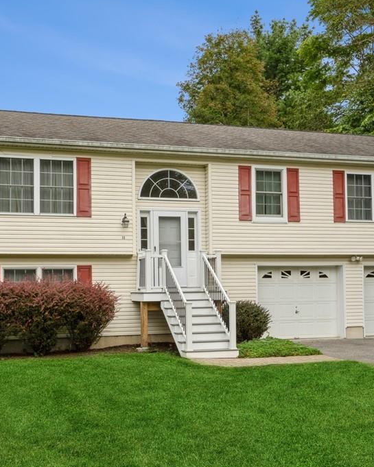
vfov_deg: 42.0
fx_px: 609
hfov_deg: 34.2
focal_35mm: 44
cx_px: 187
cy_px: 235
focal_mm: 15
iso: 200
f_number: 8
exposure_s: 1/200
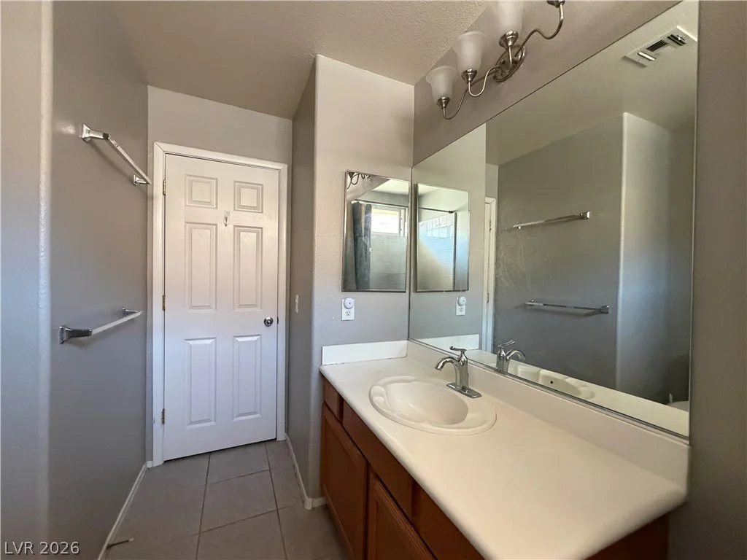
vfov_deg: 85.7
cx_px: 374
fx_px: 302
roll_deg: -1.2
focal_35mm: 14
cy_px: 280
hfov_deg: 102.1
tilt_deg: -0.8
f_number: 2.2
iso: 640
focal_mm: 2.22
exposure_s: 1/60
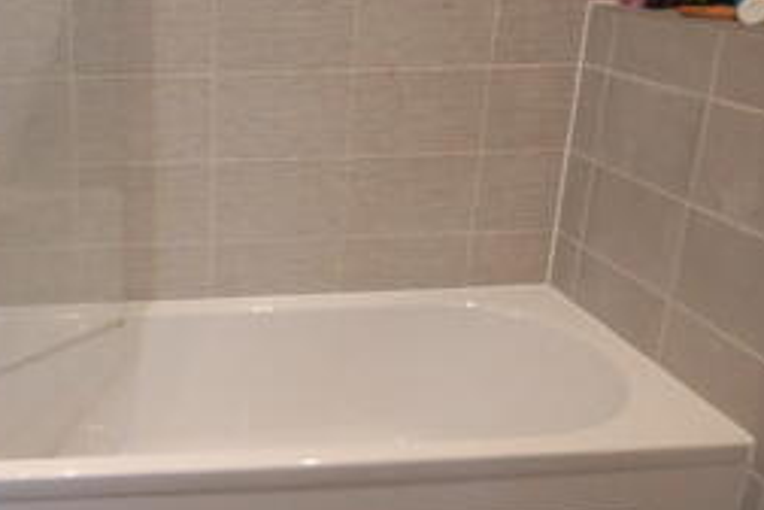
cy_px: 212
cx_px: 127
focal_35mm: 39
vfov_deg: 34.1
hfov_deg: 46.3
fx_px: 828
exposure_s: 1/60
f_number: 4
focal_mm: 10
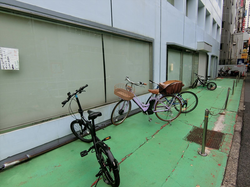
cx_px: 125
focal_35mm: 19
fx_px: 137
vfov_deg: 68.7
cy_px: 94
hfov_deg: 84.7
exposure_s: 1/320
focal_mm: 4.06
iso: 80
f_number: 2.7
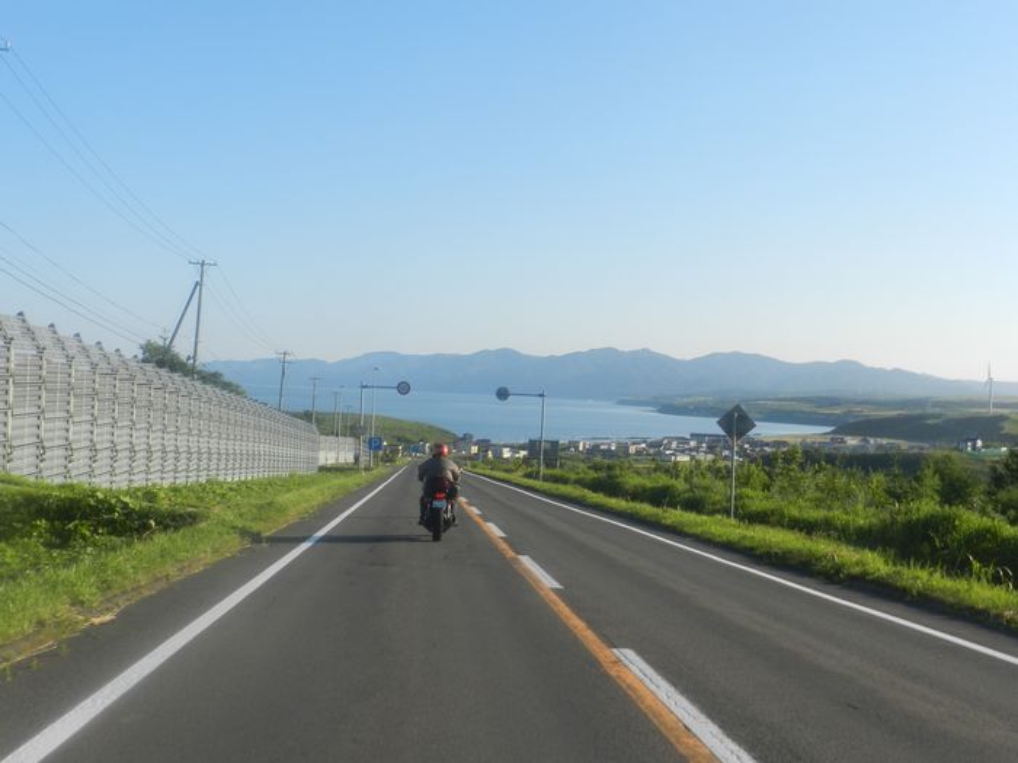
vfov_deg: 31.5
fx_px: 1353
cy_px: 382
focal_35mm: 46
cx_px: 509
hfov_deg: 41.2
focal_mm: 8.1
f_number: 4.2
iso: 160
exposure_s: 1/800
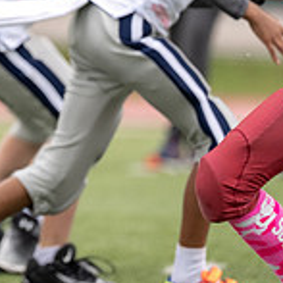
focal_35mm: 804
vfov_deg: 2.2
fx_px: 7437
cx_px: -255
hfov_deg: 2.2
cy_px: -58
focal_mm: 167
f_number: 2.8
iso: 200
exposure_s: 1/1250
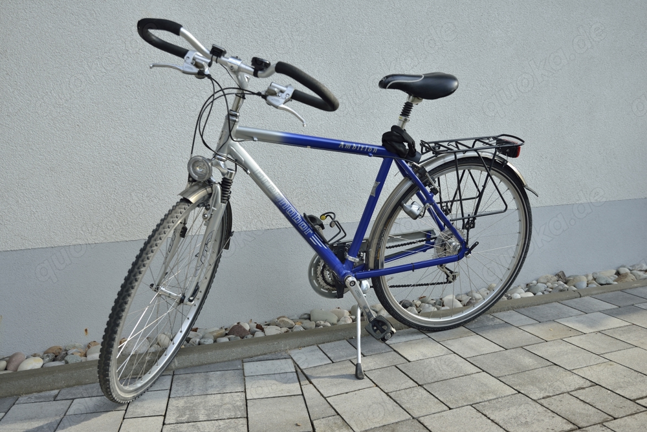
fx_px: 611
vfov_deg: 38.9
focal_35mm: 34
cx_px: 324
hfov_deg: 55.8
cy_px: 216
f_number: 4
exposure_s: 1/200
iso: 200
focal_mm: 34
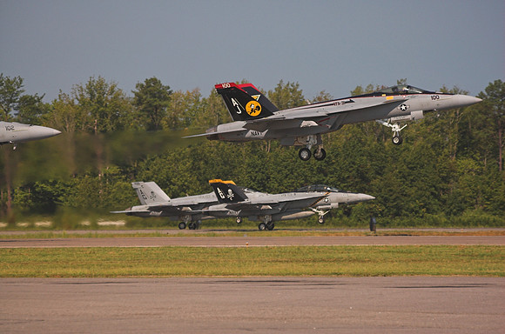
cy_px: 167
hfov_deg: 5.1
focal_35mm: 405
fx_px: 5669
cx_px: 252
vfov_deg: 3.4
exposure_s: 1/1250
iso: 250
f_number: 6.3
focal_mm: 270
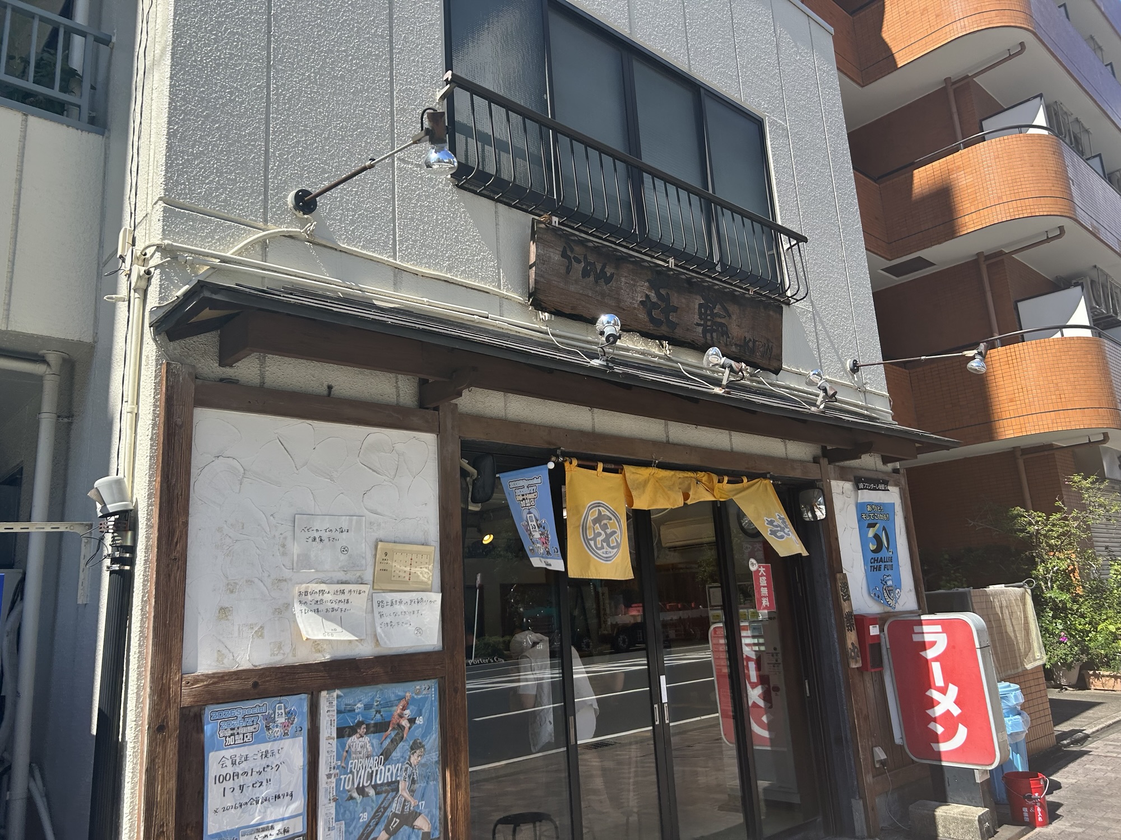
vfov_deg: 53.1
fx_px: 842
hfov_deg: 67.3
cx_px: 560
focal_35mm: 26
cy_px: 420
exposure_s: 1/1751
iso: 50
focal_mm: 5.7
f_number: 1.5
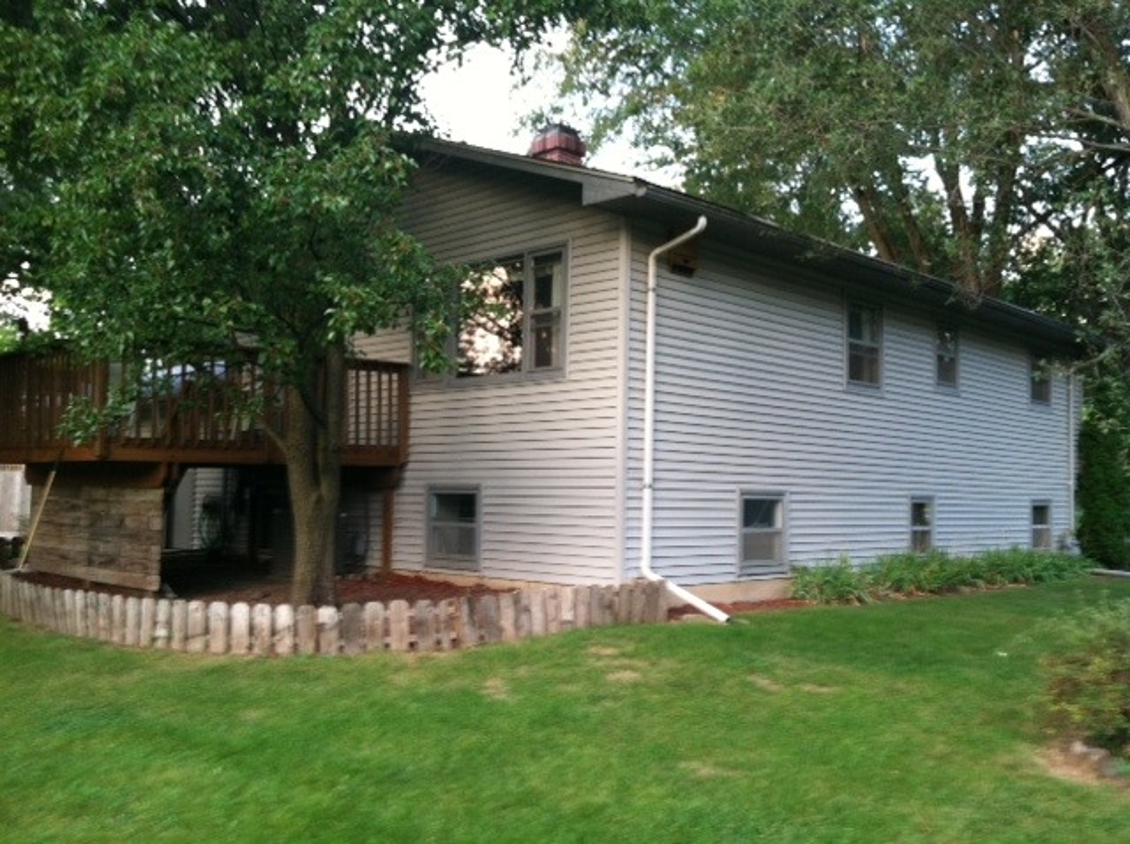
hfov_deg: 52.7
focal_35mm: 35
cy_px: 422
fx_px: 1141
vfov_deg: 40.6
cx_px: 565
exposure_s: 1/15
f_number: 2.8
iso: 80
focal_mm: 3.85
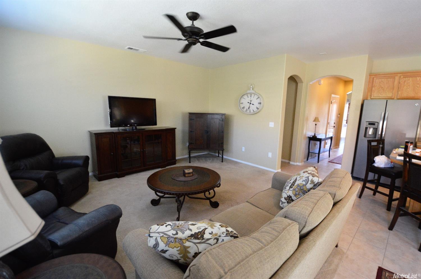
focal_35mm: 15
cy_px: 140
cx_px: 210
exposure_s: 1/60
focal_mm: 10
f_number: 3.5
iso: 1250
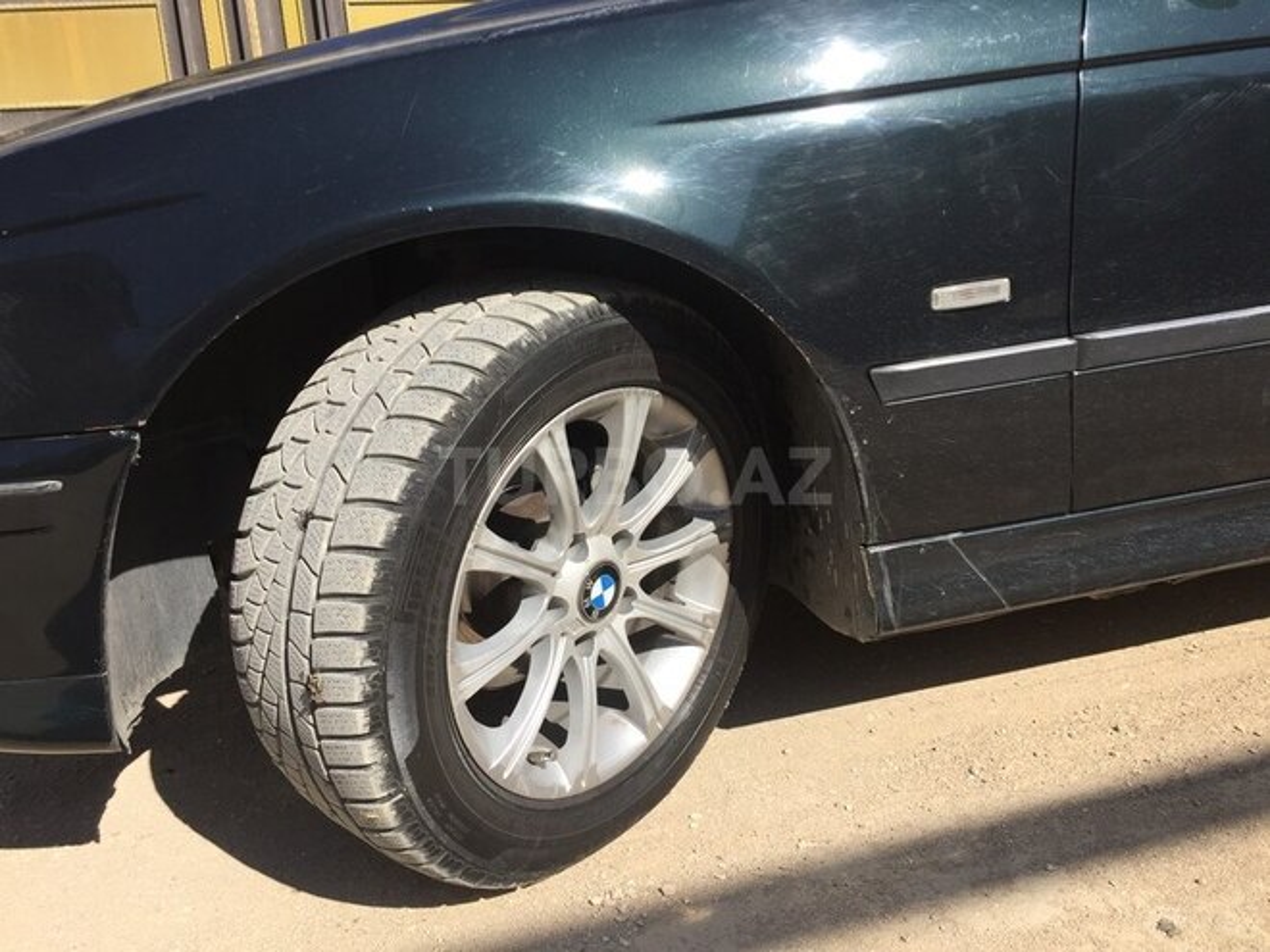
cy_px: 476
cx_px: 635
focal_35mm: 29
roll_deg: +2.3
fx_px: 1064
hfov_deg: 61.7
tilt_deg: -14.6
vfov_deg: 48.2
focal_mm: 4.15
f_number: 2.2
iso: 32
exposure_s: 1/2083
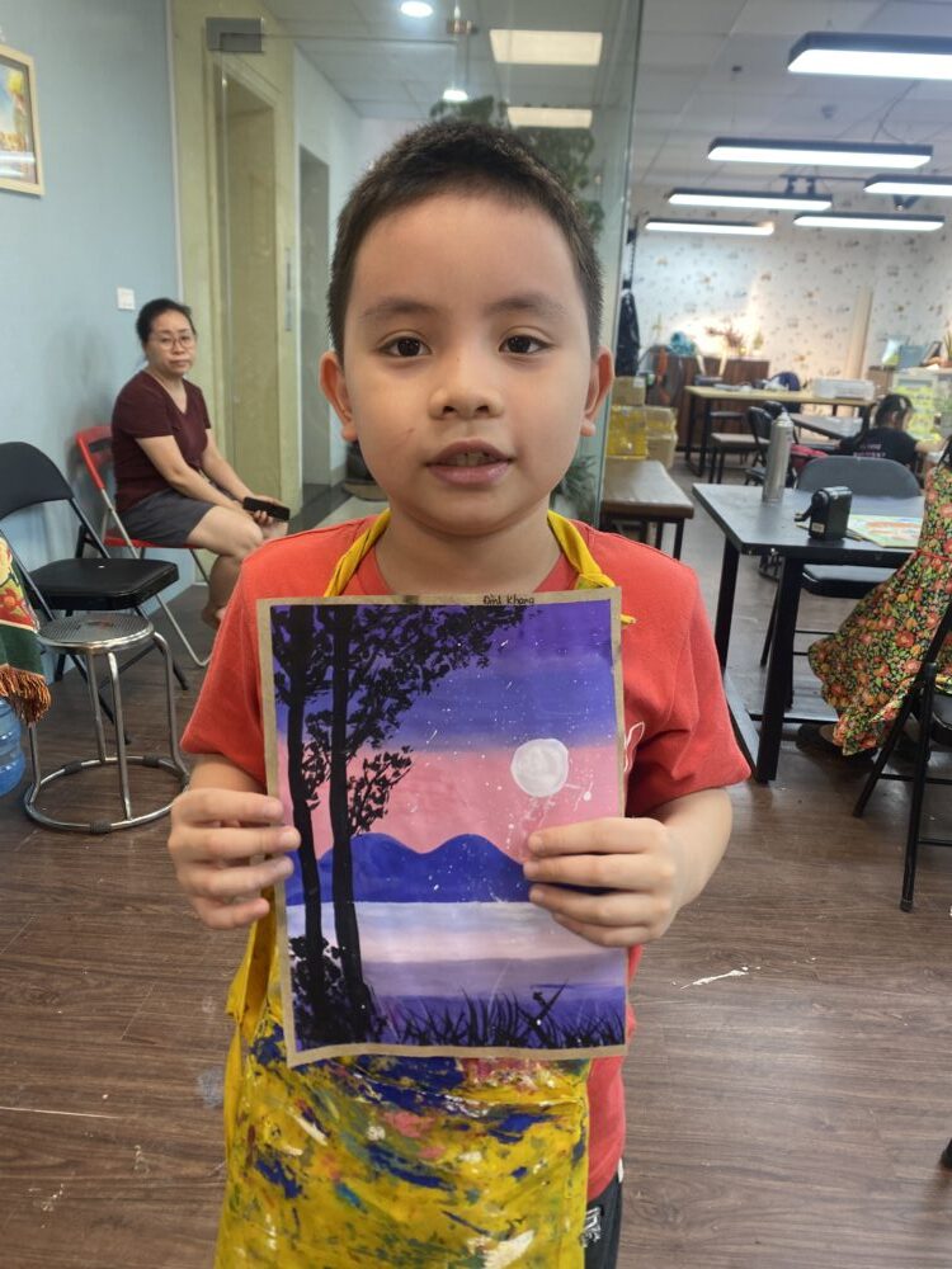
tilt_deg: -16.8
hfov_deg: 53.1
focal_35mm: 26
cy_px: 634
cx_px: 476
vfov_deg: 67.3
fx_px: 953
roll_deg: -2.7
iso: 100
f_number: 1.8
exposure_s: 1/100
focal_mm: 4.25
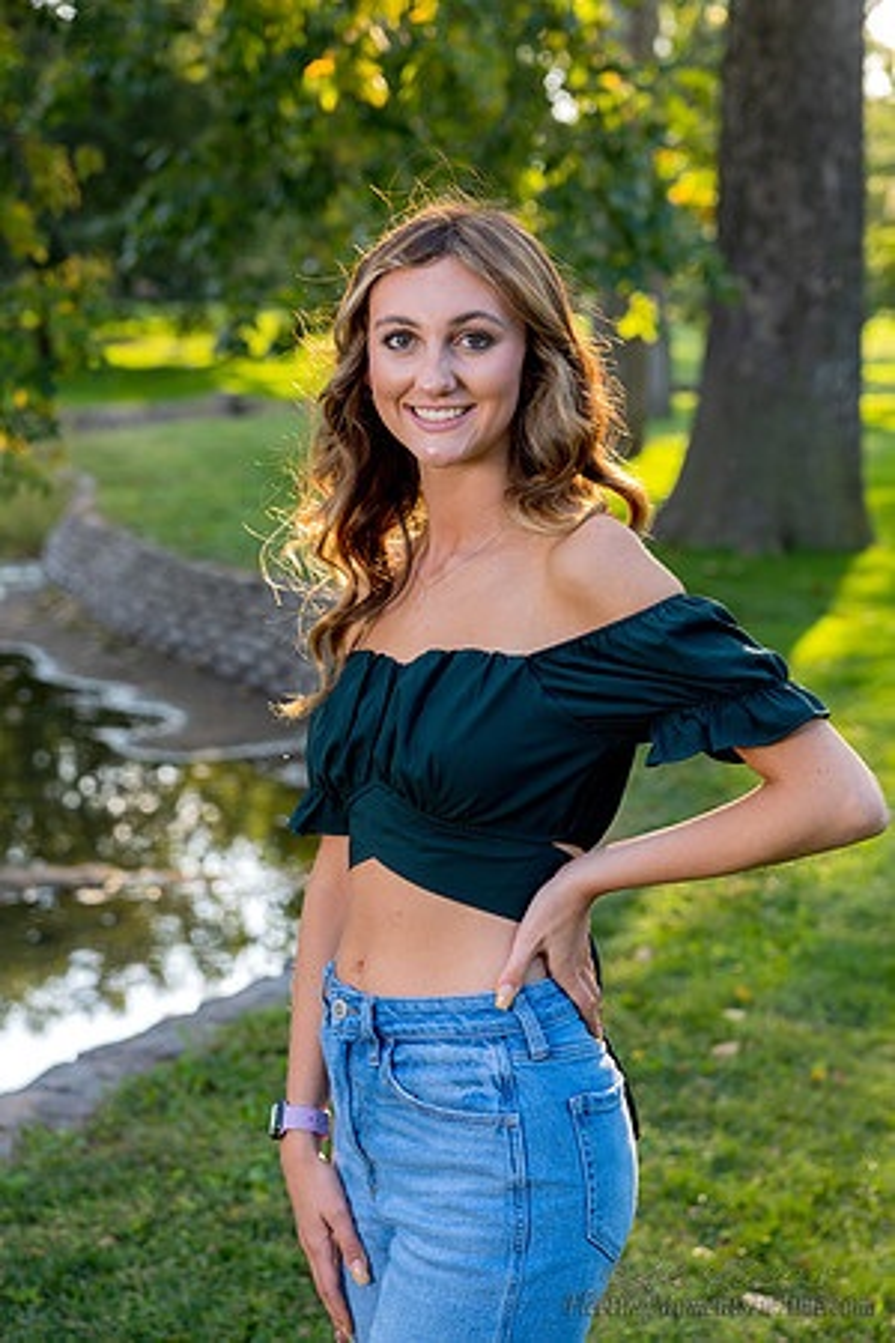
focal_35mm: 70
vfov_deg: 28.8
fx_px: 2610
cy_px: 672
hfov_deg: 19.5
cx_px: 448
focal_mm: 70
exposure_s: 1/160
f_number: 4.5
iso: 250
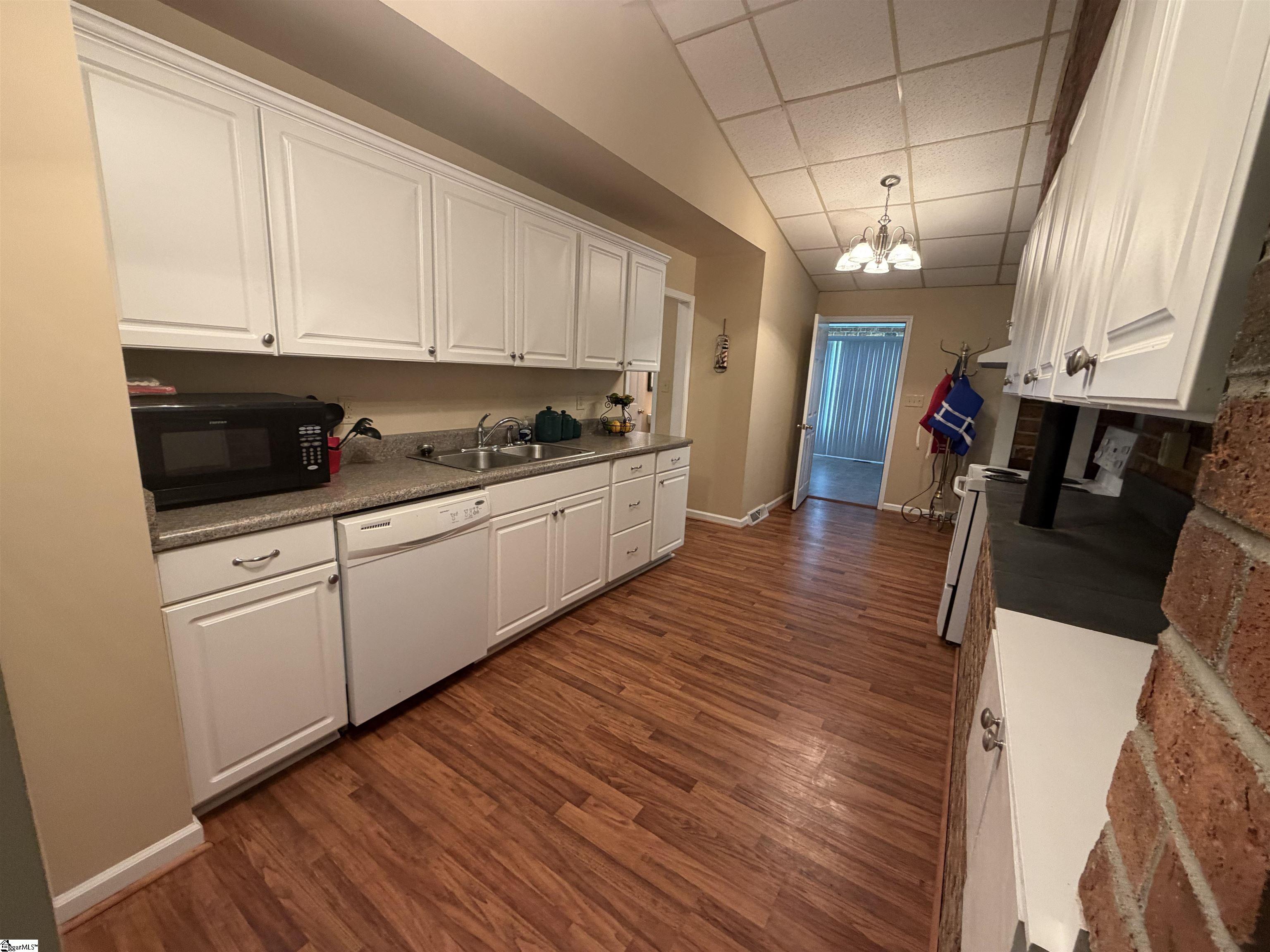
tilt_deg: -11.4
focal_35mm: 14
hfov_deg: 102.1
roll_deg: -3.5
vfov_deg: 85.7
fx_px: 514
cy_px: 476
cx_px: 635
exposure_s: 1/60
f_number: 2.2
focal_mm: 2.22
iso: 250
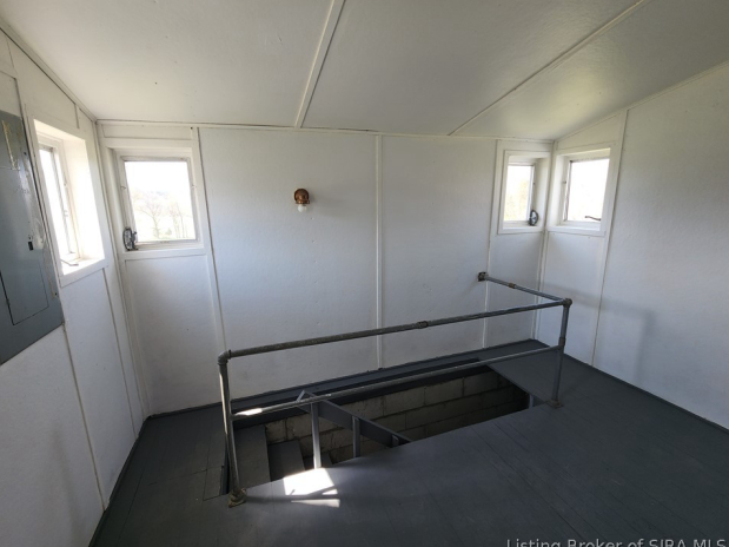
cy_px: 264
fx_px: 295
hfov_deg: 102.1
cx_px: 355
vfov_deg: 85.6
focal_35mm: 14
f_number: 2.2
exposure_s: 1/120
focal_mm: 2.2
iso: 64
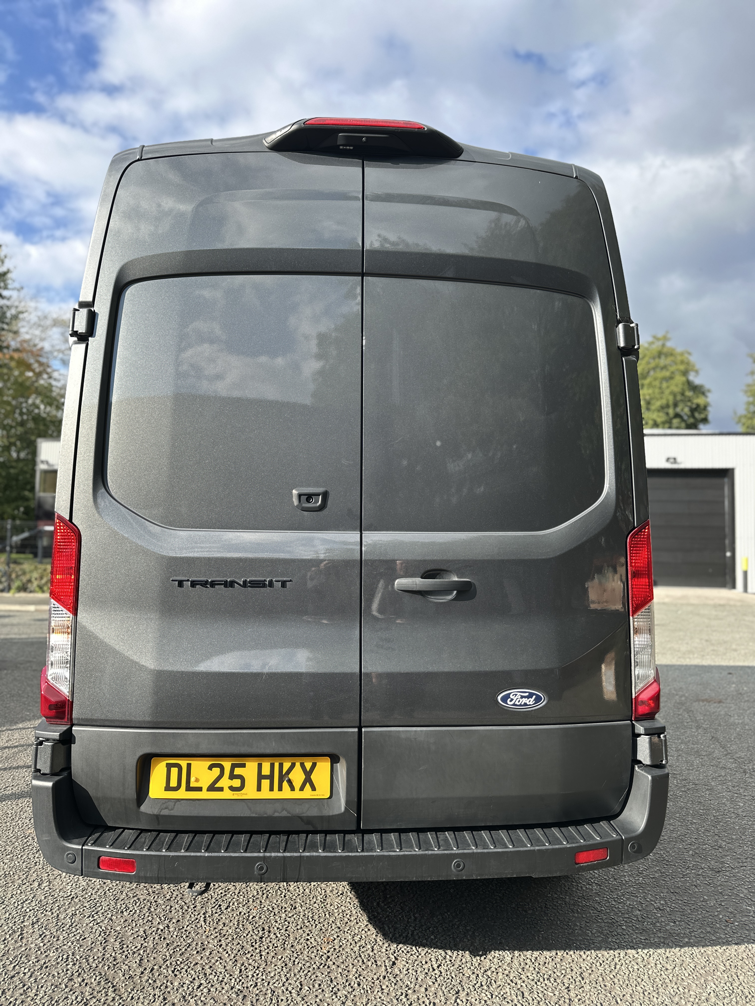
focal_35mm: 24
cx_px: 378
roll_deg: -1.8
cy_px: 503
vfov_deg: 71.6
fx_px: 698
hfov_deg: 56.8
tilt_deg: +3.4
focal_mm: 6.86
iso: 80
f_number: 1.78
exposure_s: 1/745
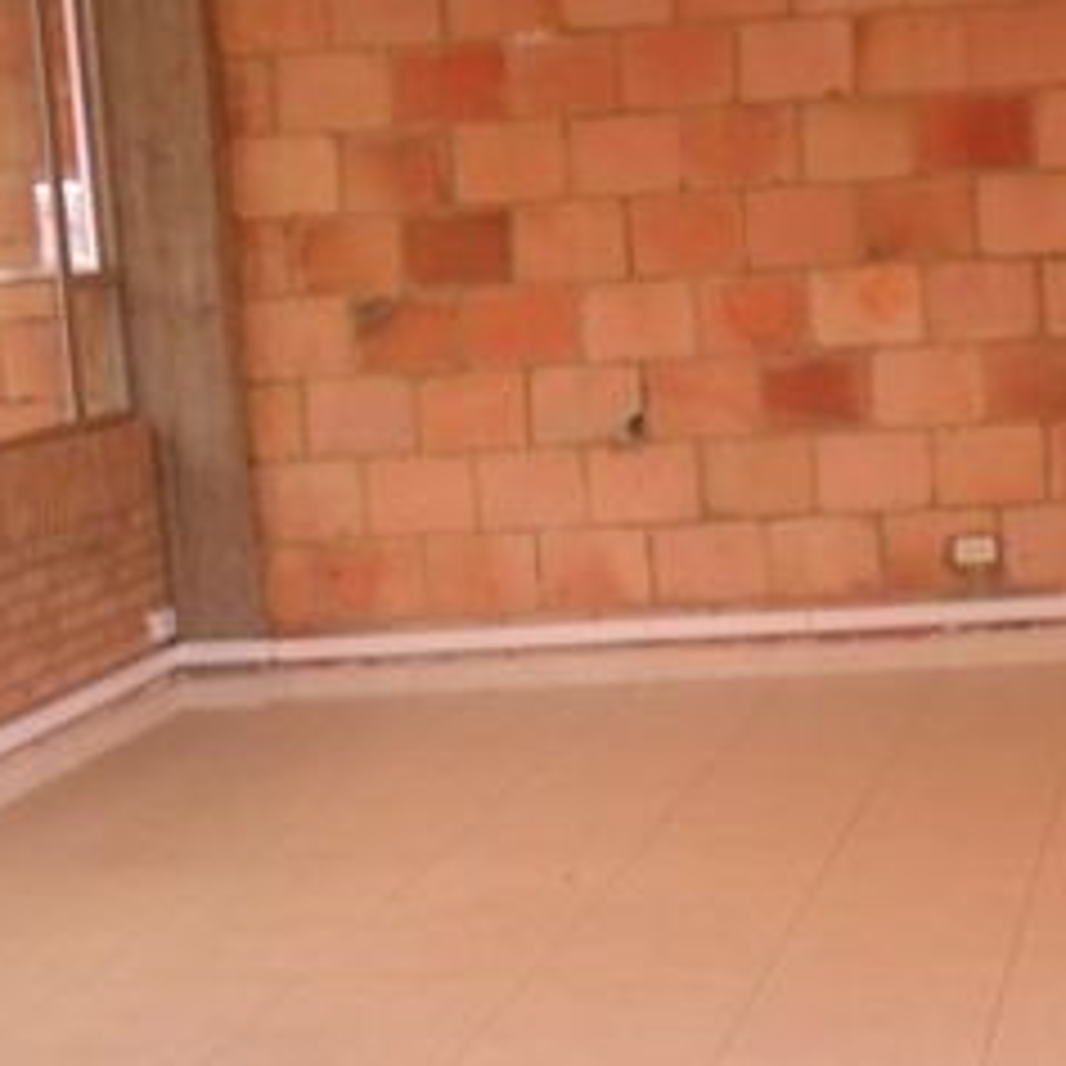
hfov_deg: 19.1
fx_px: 3031
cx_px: 1172
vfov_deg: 19.9
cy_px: 580
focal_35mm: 87
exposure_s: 1/30
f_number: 3
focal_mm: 6.3
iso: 160
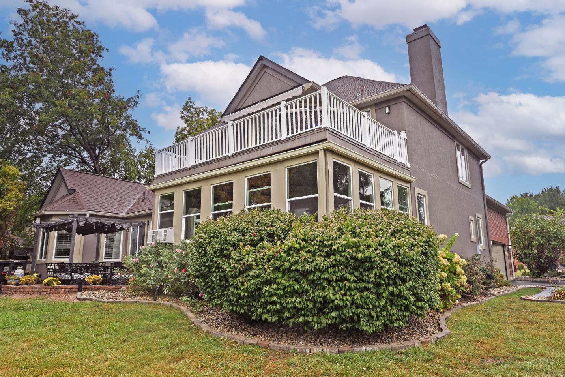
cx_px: 273
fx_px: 354
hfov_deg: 77.2
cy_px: 191
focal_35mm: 23
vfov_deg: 56.1
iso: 160
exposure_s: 1/250
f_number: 5.6
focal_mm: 21.5
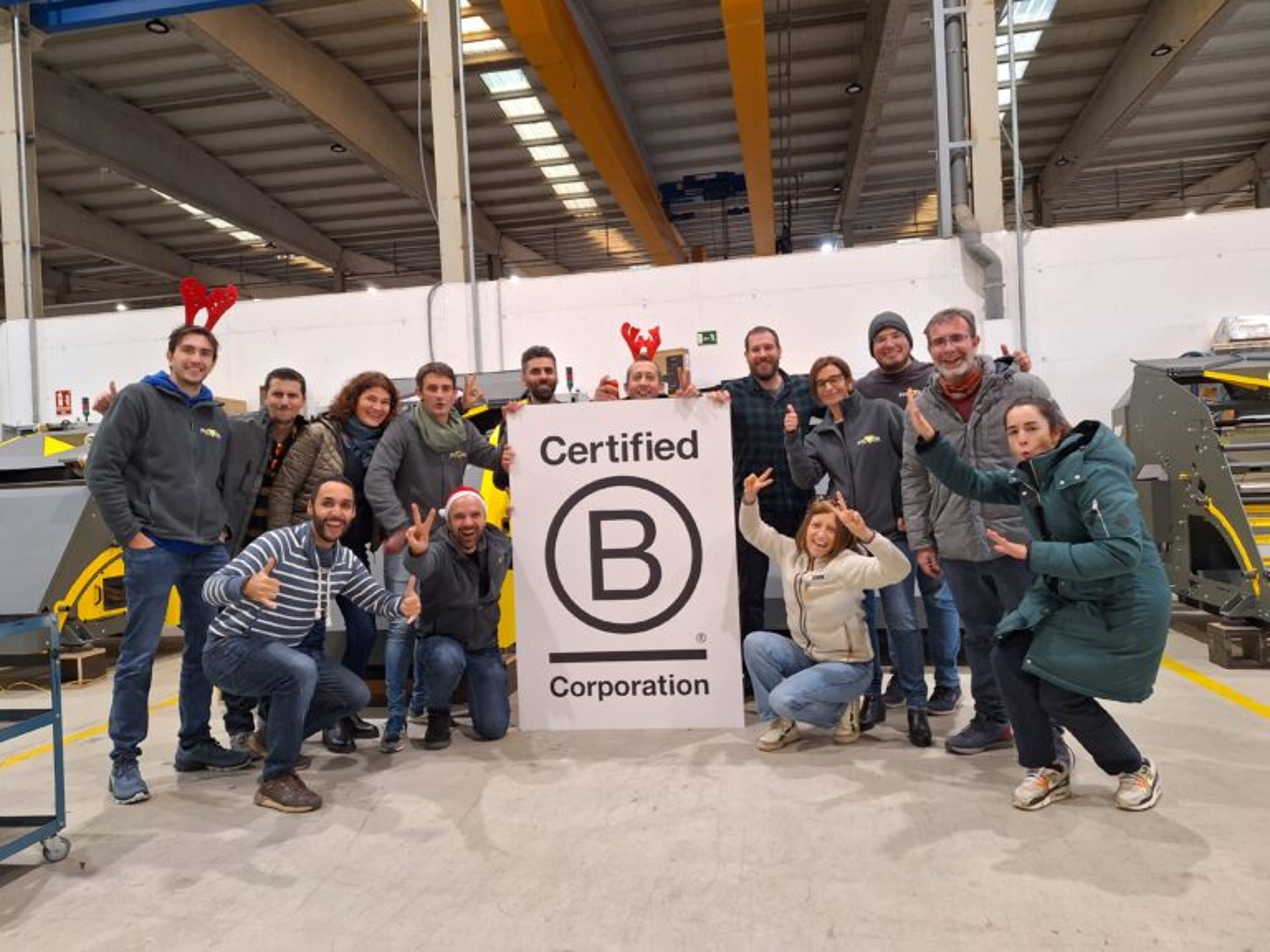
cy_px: 476
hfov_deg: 73.9
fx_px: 844
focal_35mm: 23
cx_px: 635
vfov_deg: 58.9
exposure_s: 1/40
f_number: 1.8
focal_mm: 5.54
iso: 100
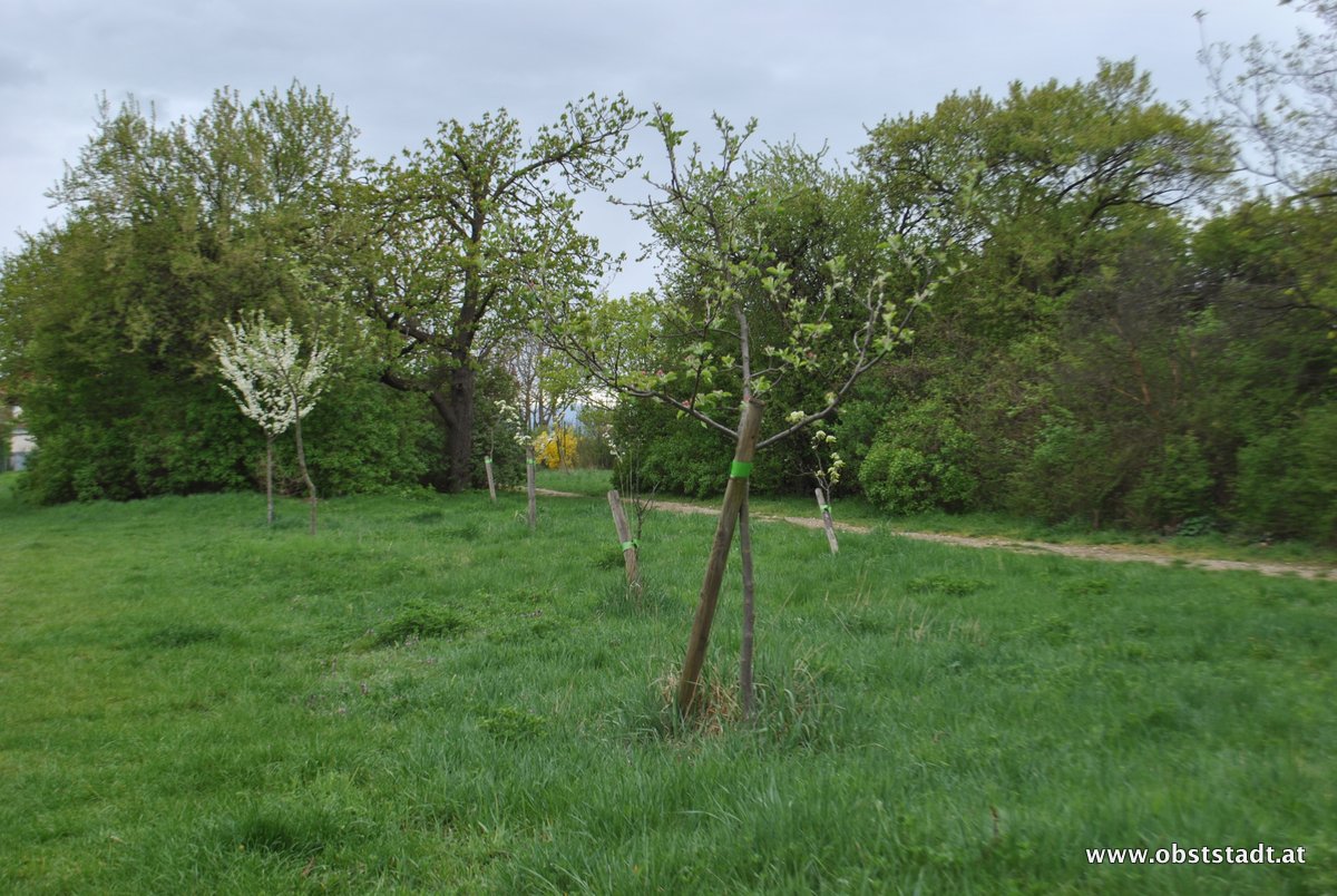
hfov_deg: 46.3
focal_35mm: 42
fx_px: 1562
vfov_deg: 32.0
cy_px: 448
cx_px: 668
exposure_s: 1/125
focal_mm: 28
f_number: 5.6
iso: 100
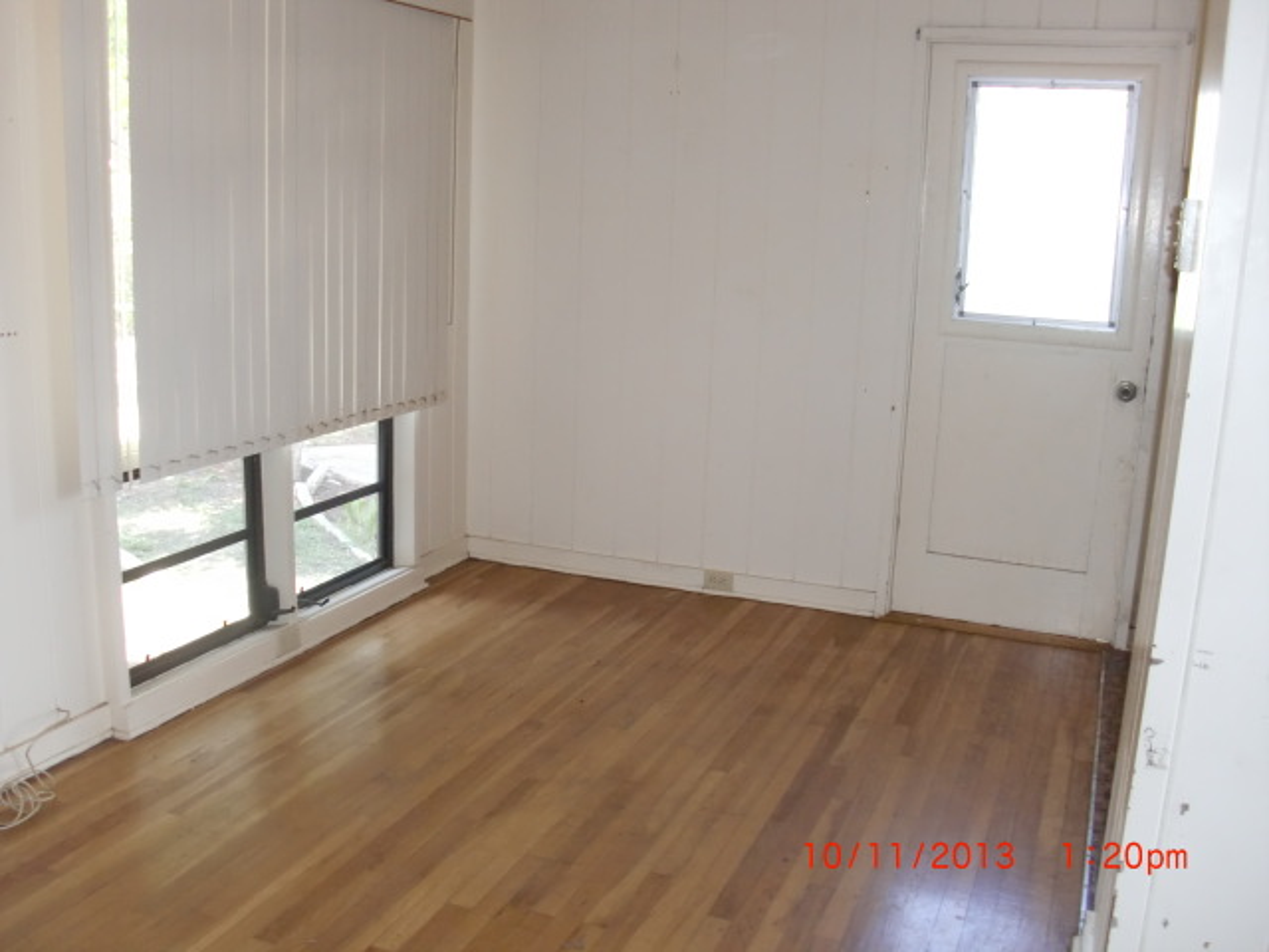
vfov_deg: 39.7
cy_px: 476
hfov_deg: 51.4
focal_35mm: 36
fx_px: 1320
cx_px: 634
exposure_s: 1/60
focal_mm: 6.3
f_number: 2.8
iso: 320
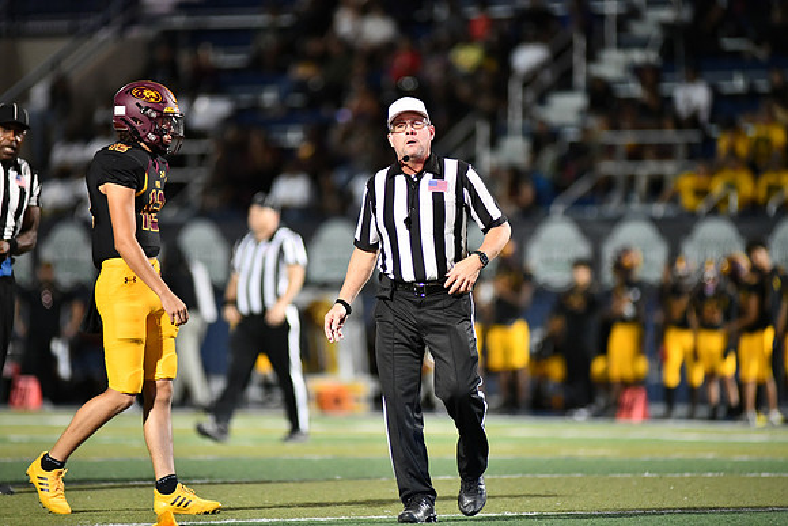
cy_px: 263
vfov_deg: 4.6
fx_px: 6568
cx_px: 394
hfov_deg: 6.9
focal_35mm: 300
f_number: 2.8
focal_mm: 300
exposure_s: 1/1000
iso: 5600
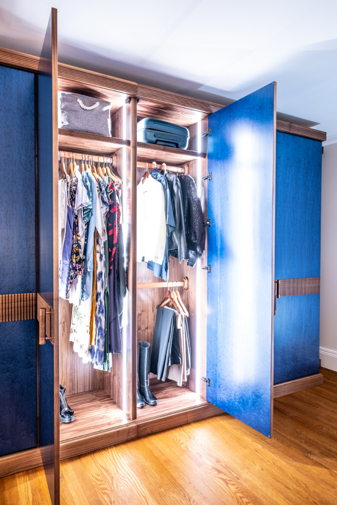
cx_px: 168
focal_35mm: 22
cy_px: 252
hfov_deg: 57.2
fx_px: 309
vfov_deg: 78.6
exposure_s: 1
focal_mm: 14.5
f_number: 4
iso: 200
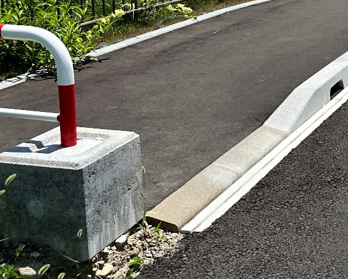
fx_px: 680
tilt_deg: -6.1
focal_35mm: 66
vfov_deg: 22.4
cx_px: 445
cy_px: 15
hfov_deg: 25.1
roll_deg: +0.6
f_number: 1.78
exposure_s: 1/5000
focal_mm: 6.86
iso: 80
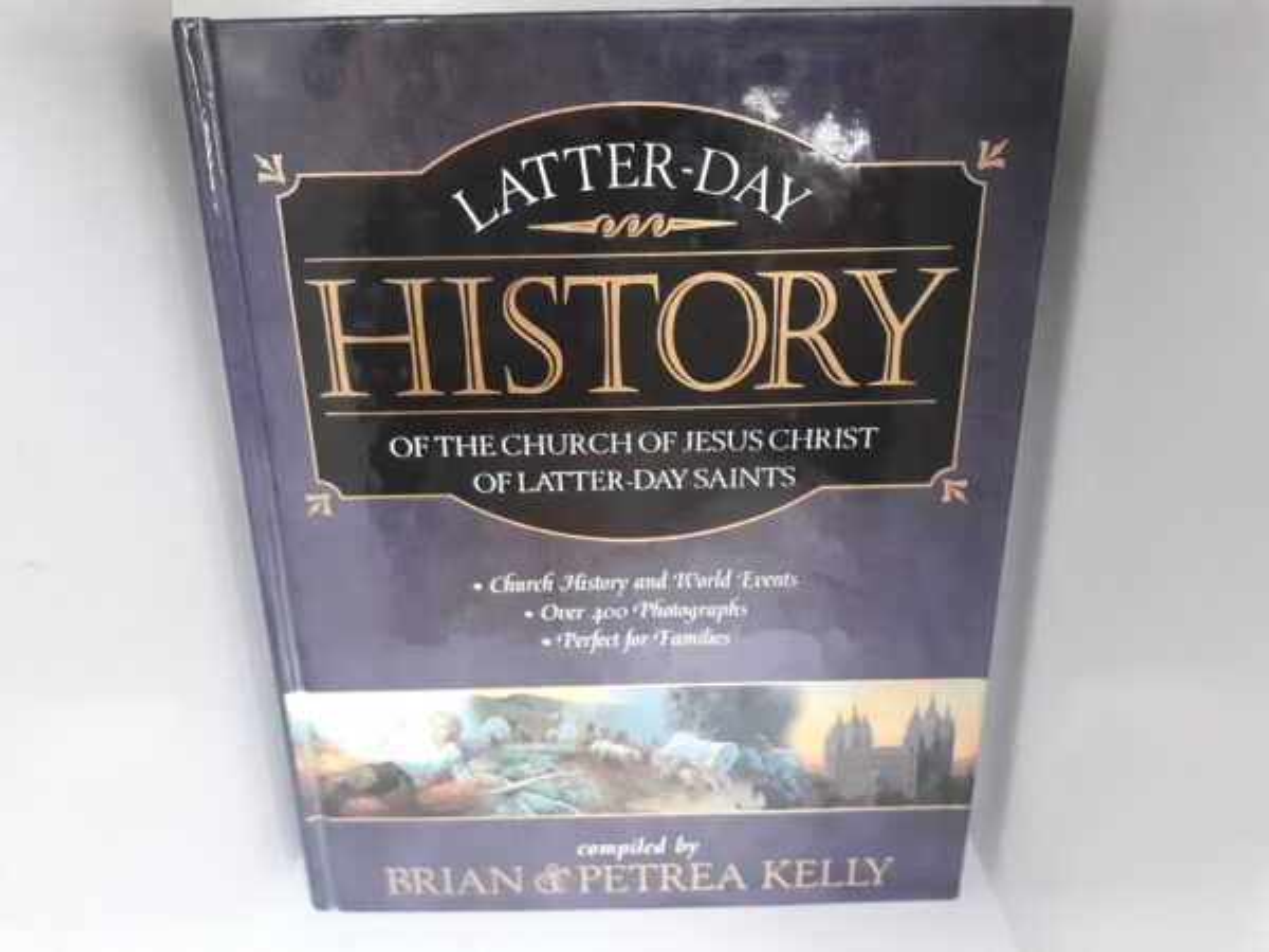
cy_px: 476
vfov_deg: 49.7
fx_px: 1026
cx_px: 634
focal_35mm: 28
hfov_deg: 63.4
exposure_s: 1/20
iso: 800
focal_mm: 3.7
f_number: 1.7
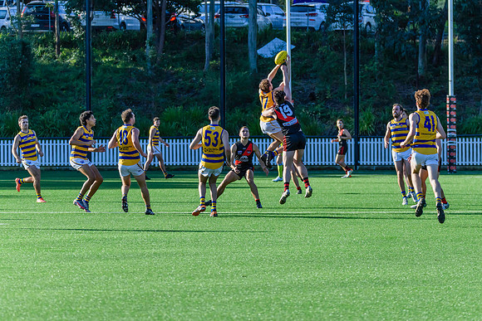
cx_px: 266
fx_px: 3463
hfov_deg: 8.0
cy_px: 128
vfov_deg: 5.3
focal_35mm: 259
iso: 800
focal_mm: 170
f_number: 5
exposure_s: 1/2000
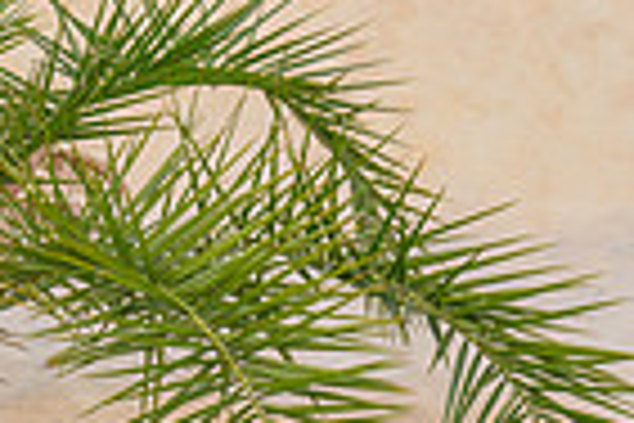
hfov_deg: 10.0
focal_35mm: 202
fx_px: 3557
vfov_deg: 6.6
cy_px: 862
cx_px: 859
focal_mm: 49
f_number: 5.6
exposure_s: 1/200
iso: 200
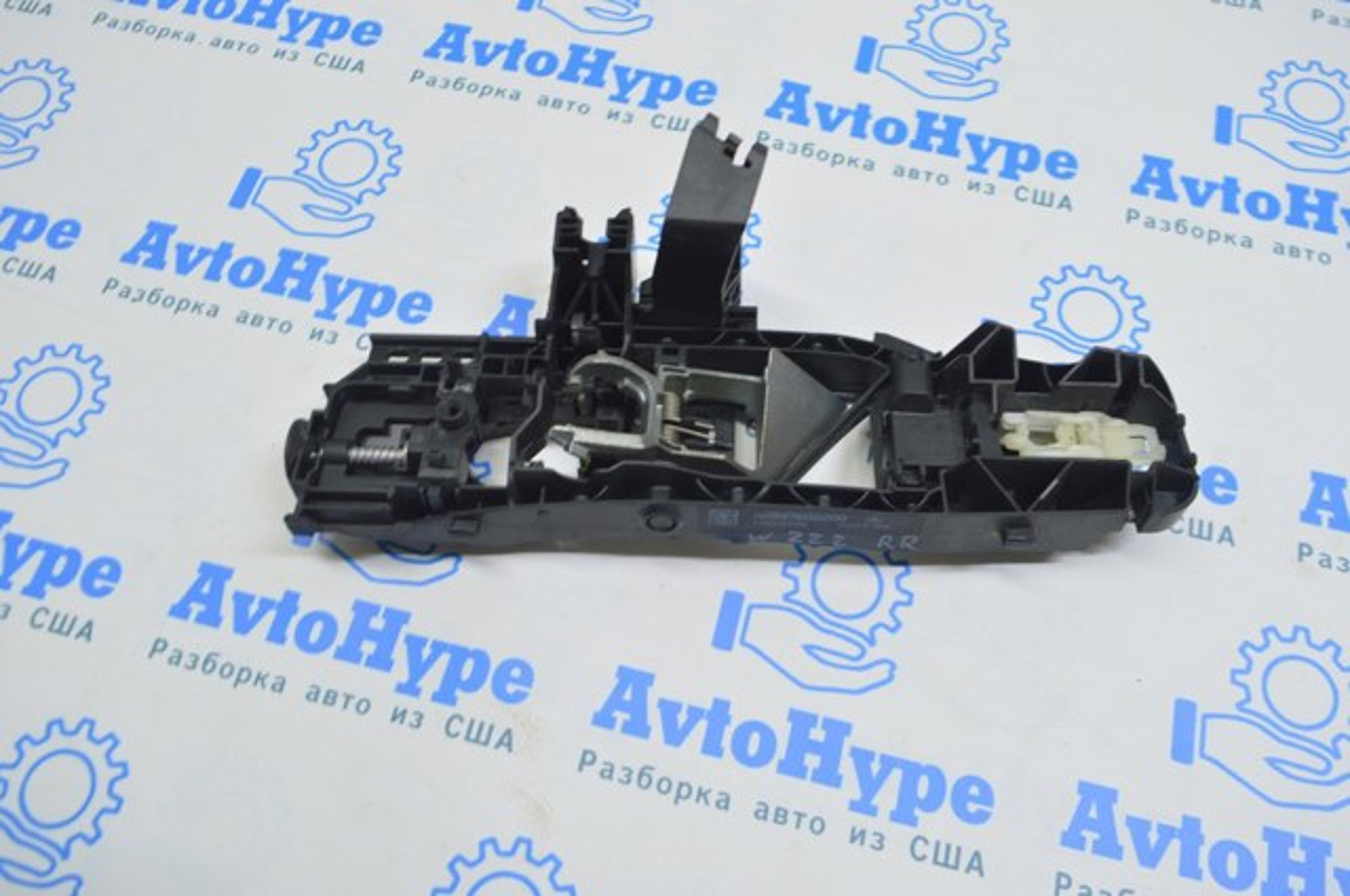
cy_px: 448
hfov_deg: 67.4
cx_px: 675
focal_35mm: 27
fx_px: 1011
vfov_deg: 47.8
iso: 400
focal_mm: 18
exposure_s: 1/20
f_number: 5.6
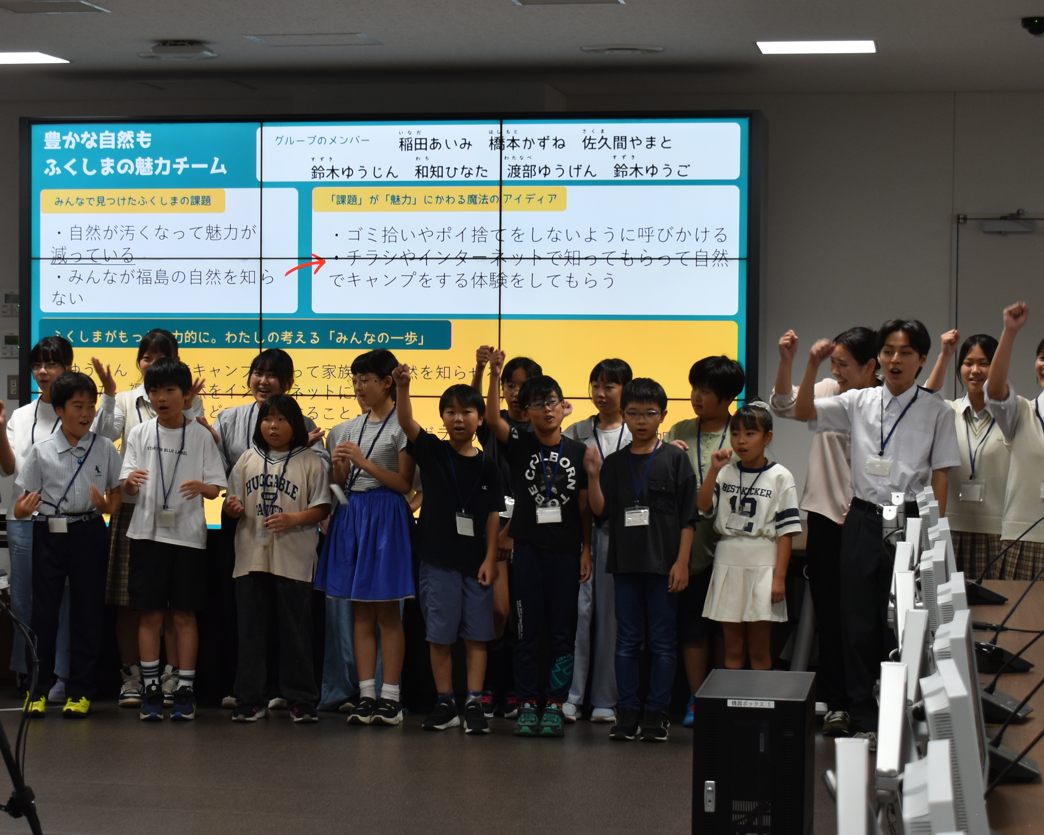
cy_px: 465
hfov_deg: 21.2
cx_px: 323
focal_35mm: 90
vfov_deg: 17.1
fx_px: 2781
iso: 400
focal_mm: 36
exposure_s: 1/60
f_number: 4.8
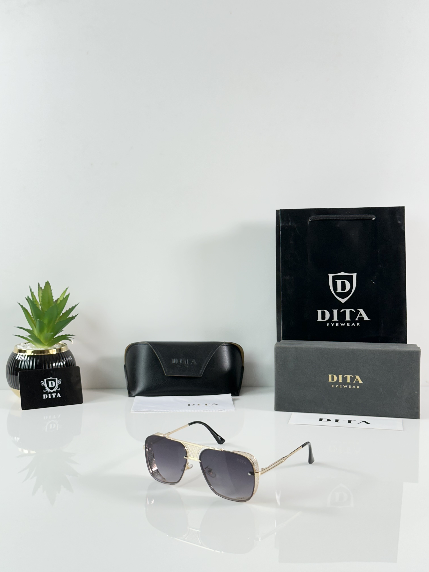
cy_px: 286
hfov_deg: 30.3
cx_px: 214
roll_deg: +0.1
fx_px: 793
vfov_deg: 39.7
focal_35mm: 48
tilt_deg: -6.9
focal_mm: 6.86
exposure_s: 1/100
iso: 80
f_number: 1.78
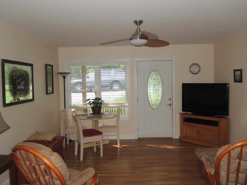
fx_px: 221
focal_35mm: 31
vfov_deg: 45.4
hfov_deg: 58.4
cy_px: 92
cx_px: 124
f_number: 3
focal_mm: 5.5
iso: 320
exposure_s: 1/30
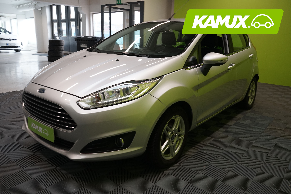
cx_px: 146
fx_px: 234
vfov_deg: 45.0
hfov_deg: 63.7
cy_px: 97
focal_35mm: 29
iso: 1000
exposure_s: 1/30
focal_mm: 29
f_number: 7.1
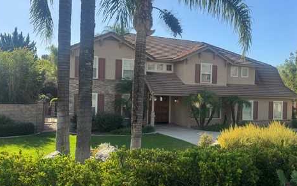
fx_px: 283
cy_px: 91
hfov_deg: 54.2
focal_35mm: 35
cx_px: 197
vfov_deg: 36.3
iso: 80
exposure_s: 1/3413
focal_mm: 6.76
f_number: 1.78
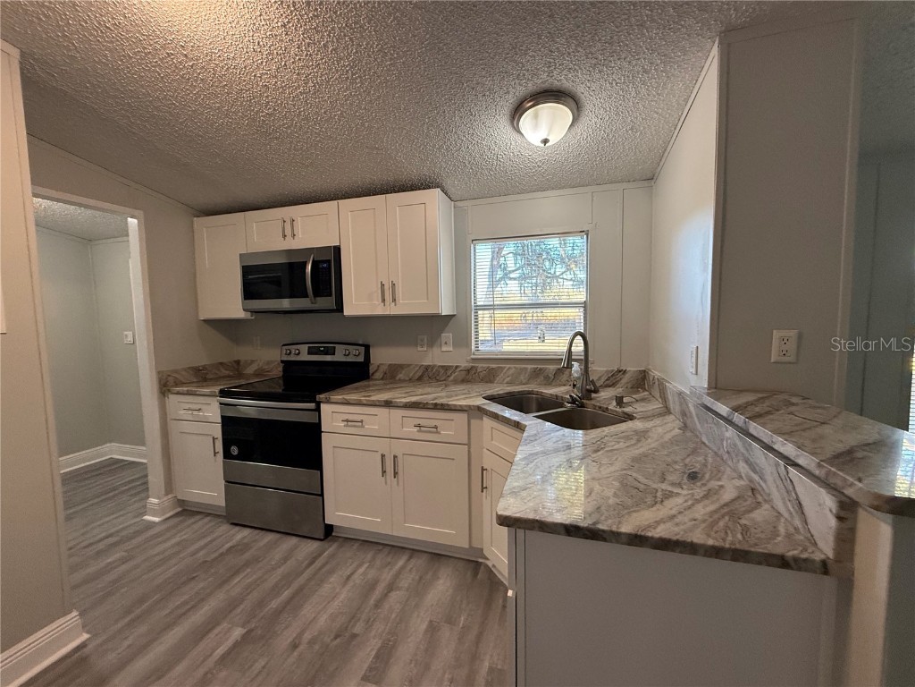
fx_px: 370
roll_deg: +0.7
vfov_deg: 85.7
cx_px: 458
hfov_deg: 102.1
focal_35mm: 14
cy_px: 344
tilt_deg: -3.7
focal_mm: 2.22
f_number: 2.2
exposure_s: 1/120
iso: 250
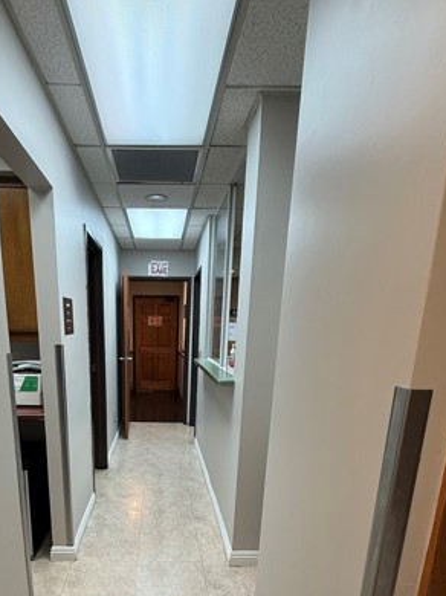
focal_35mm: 23
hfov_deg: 57.9
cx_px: 159
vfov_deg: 69.6
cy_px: 439
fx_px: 396
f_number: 2.2
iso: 200
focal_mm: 2.22
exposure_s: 1/120
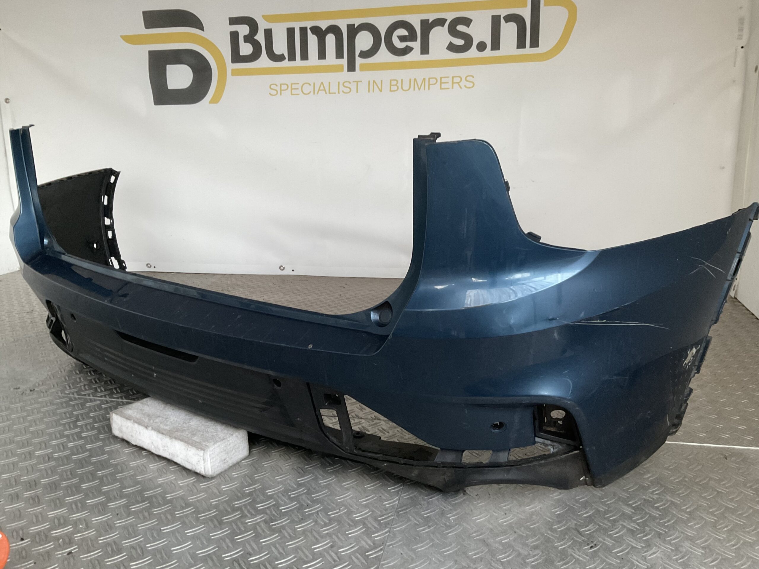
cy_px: 284
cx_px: 380
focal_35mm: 29
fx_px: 636
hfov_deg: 61.7
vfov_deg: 48.2
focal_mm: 3
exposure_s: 1/33
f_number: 1.8
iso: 200
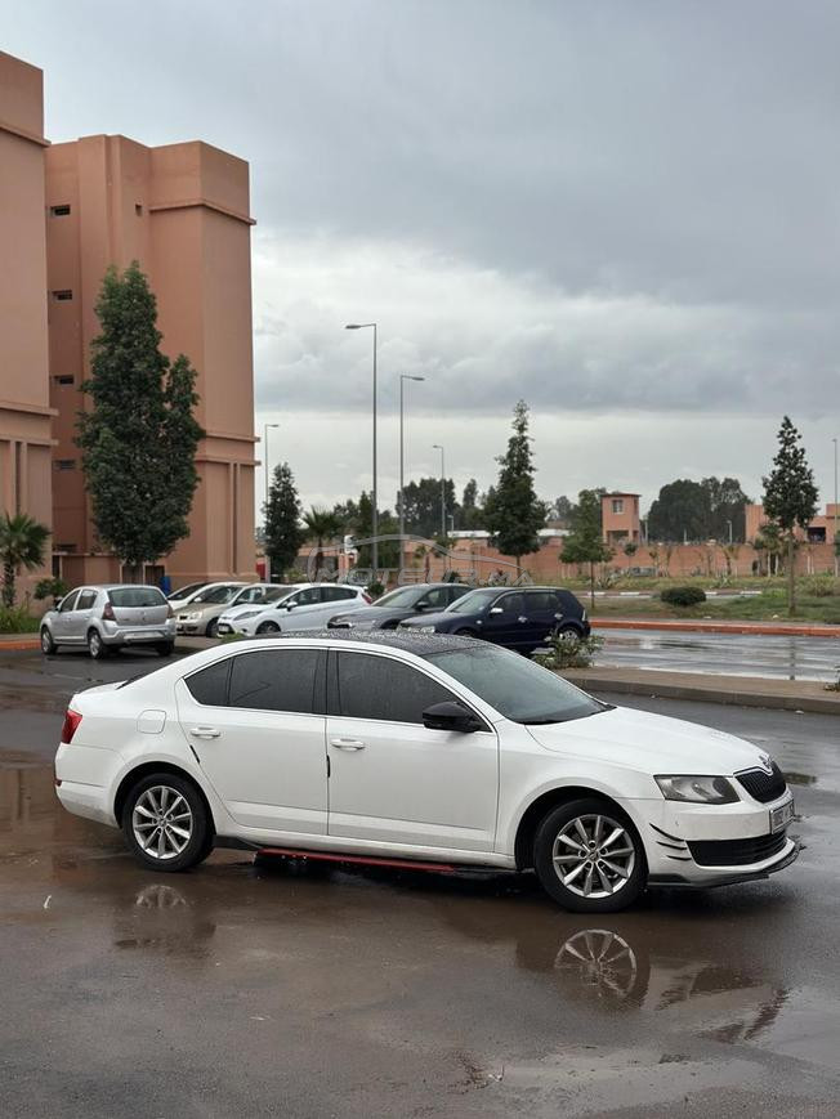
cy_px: 560
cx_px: 420
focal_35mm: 48
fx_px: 1553
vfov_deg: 39.7
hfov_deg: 30.3
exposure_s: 1/2667
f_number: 1.78
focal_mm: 6.86
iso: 80
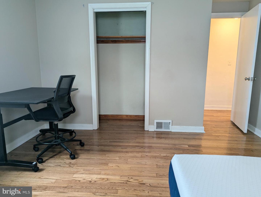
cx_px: 130
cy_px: 98
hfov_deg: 71.5
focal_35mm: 24
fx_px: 181
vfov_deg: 56.9
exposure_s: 1/23.8
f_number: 1.85
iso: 56
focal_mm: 6.81
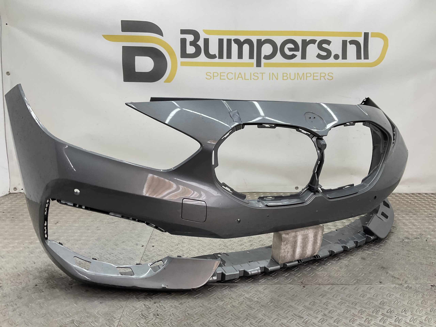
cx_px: 218
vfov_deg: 48.2
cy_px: 164
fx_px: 365
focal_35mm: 29
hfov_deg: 61.7
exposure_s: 1/100
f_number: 1.8
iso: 20
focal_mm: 3
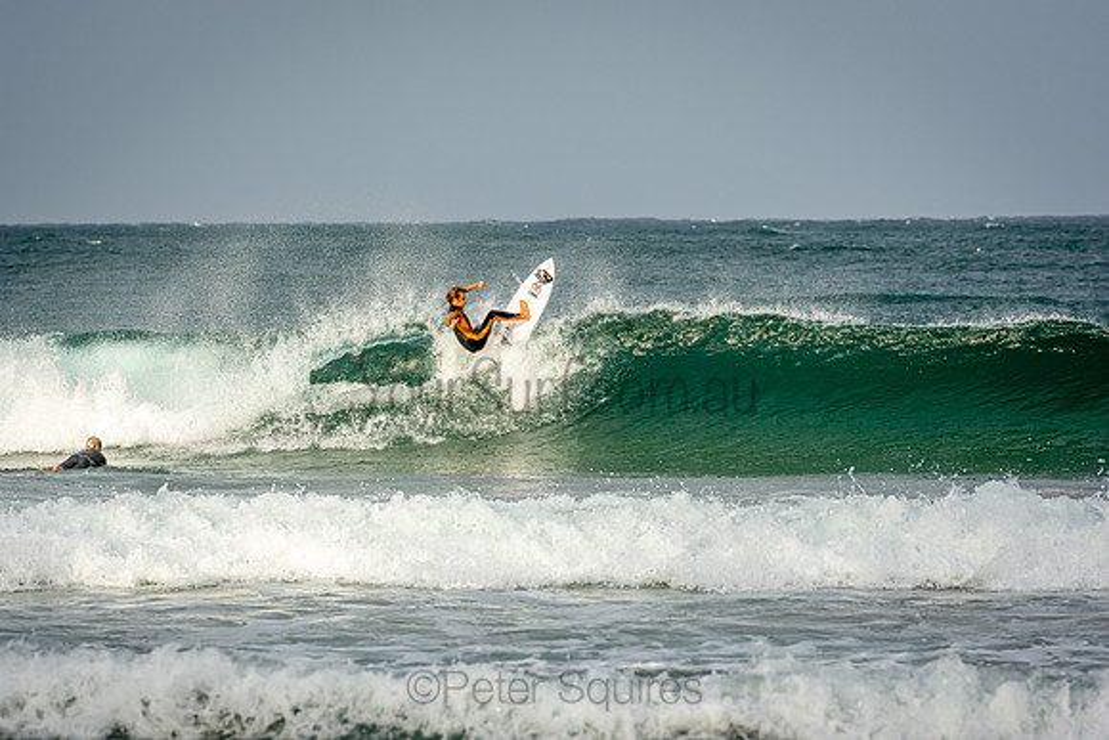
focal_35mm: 300
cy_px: 370
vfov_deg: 4.6
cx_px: 554
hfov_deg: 6.9
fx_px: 9243
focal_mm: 200
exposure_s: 1/1250
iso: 200
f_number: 5.6
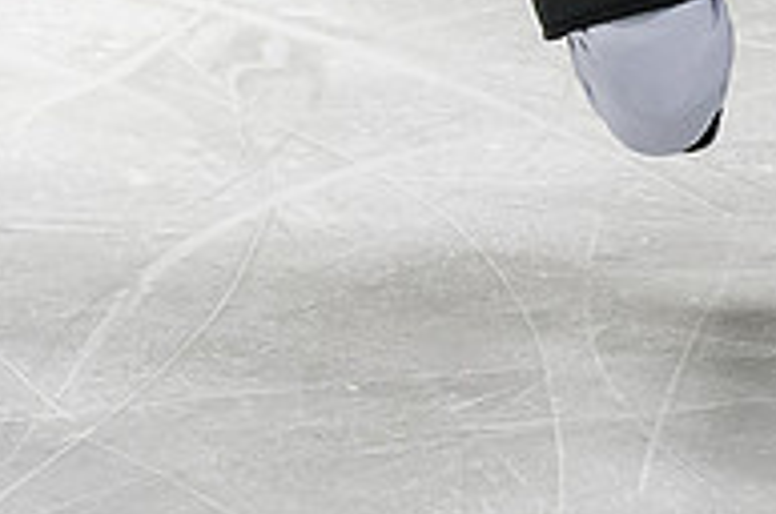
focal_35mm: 484
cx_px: 1309
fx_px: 10415
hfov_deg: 4.2
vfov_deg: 2.8
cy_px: -398
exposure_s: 1/800
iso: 2500
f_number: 4
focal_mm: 70
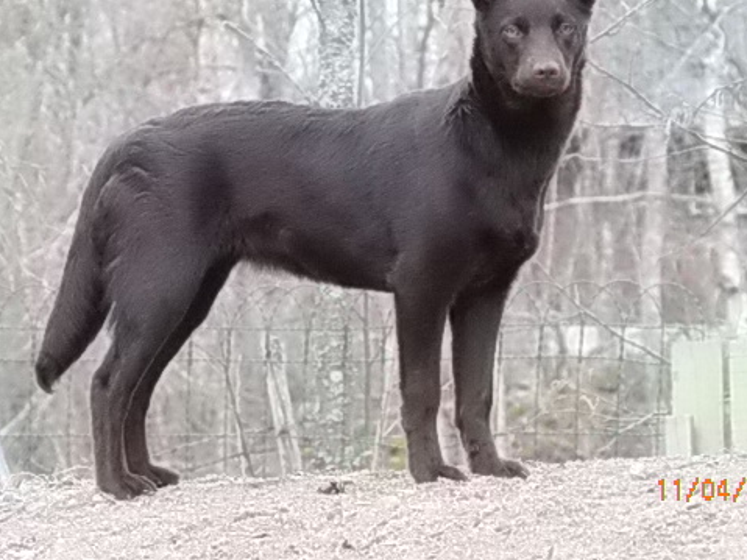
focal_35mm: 398
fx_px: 8587
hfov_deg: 5.0
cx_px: 370
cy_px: 197
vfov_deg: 3.7
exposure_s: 1/400
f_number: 5.1
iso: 1600
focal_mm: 52.8
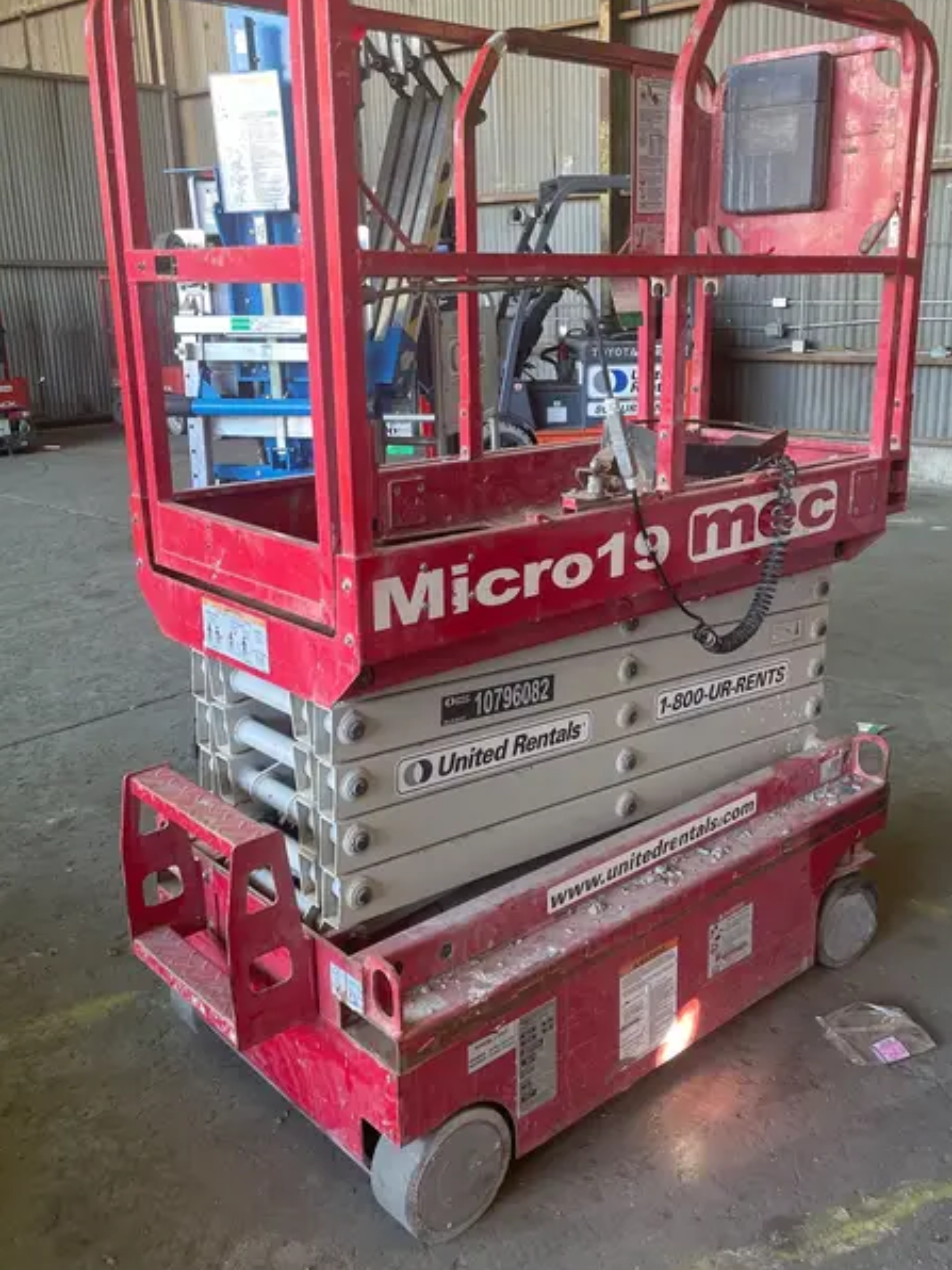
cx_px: 526
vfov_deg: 56.8
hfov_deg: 44.1
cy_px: 613
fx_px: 1173
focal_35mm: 32
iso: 80
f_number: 1.6
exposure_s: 1/60
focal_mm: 4.2
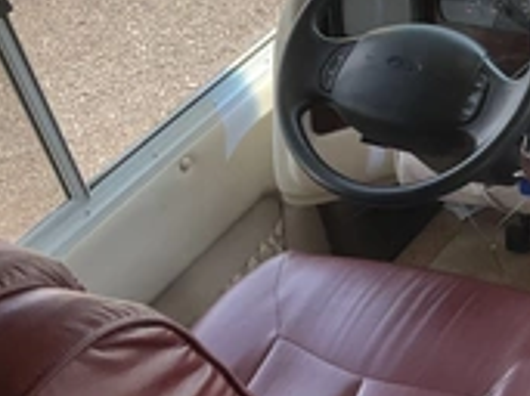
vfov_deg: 21.5
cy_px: 136
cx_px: 564
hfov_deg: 26.6
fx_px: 1040
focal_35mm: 68
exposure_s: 1/248
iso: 25
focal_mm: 3
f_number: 1.8
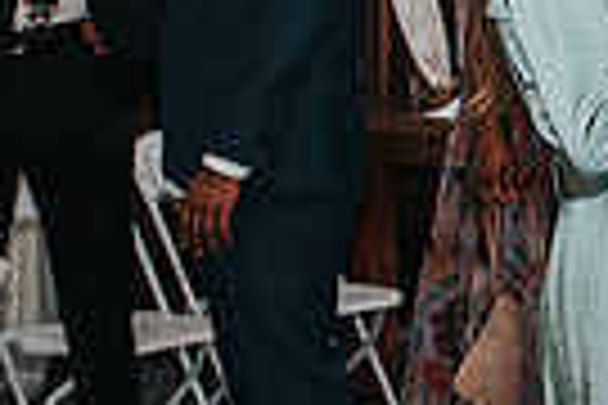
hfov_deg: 12.2
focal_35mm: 161
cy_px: 75
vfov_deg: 8.5
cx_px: 896
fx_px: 2719
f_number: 3.2
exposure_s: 1/200
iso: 1000
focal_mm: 35
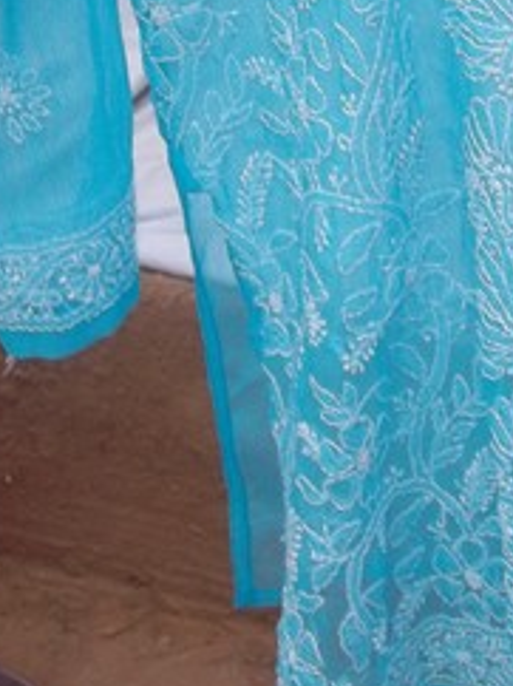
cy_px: -189
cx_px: 575
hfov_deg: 10.6
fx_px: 2732
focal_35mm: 138
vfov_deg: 13.8
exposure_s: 1/50
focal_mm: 8.8
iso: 80
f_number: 3.6
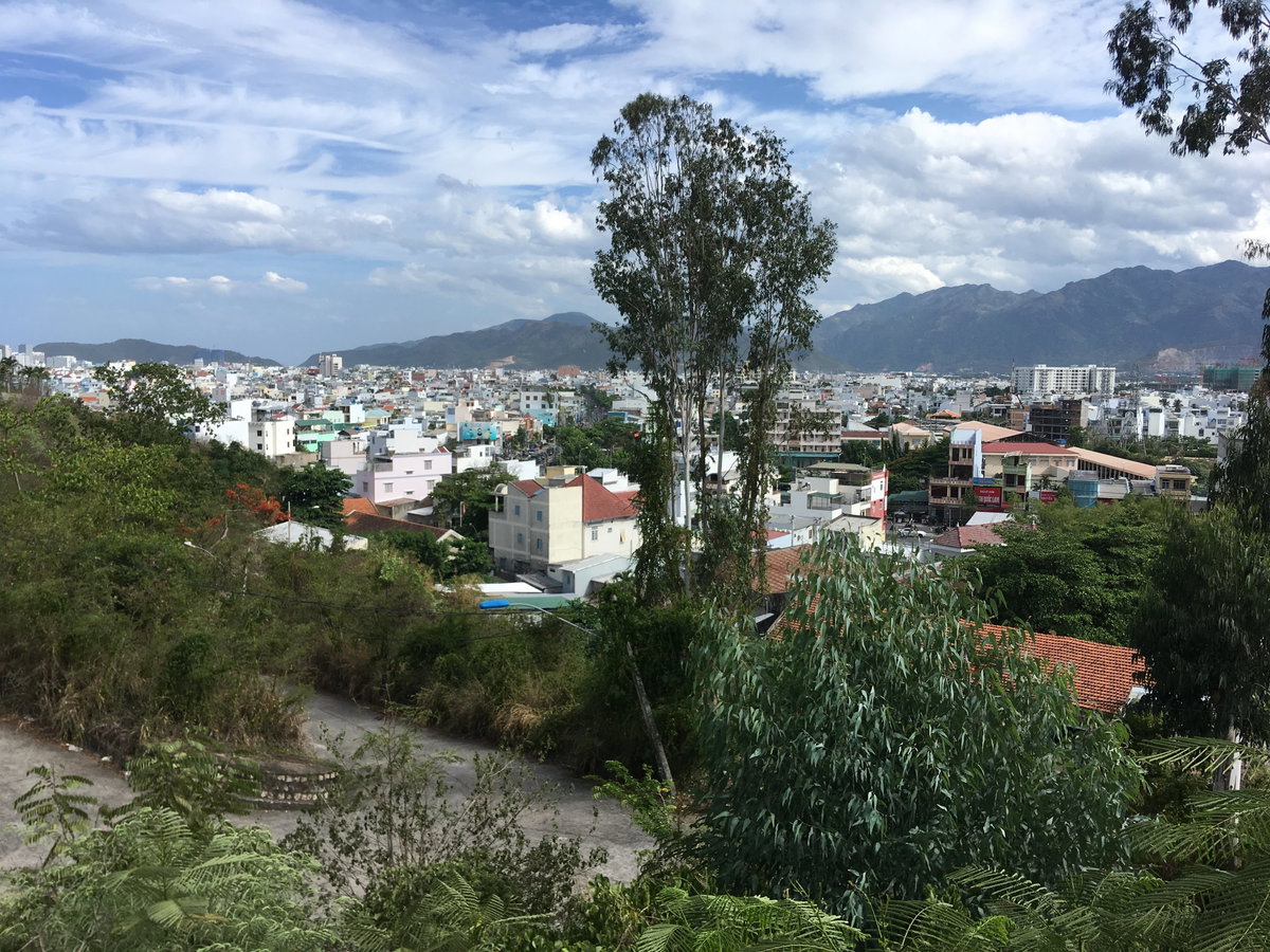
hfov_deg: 61.7
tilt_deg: -7.6
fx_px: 1064
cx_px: 635
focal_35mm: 29
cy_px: 476
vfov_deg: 48.2
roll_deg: -1.0
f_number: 2.2
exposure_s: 1/1538
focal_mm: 4.15
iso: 25
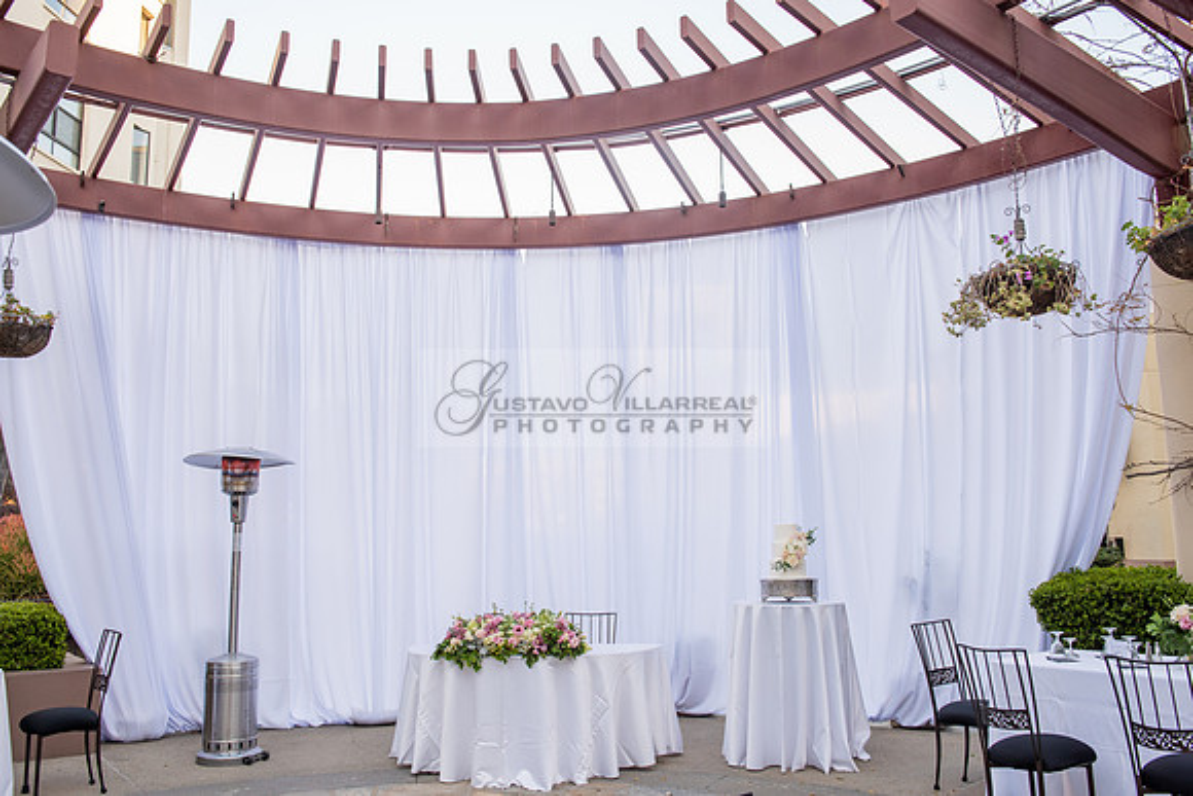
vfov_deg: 44.7
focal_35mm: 29
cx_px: 596
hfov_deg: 63.3
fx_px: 968
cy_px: 398
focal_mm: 28
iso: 500
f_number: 5.6
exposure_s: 1/250
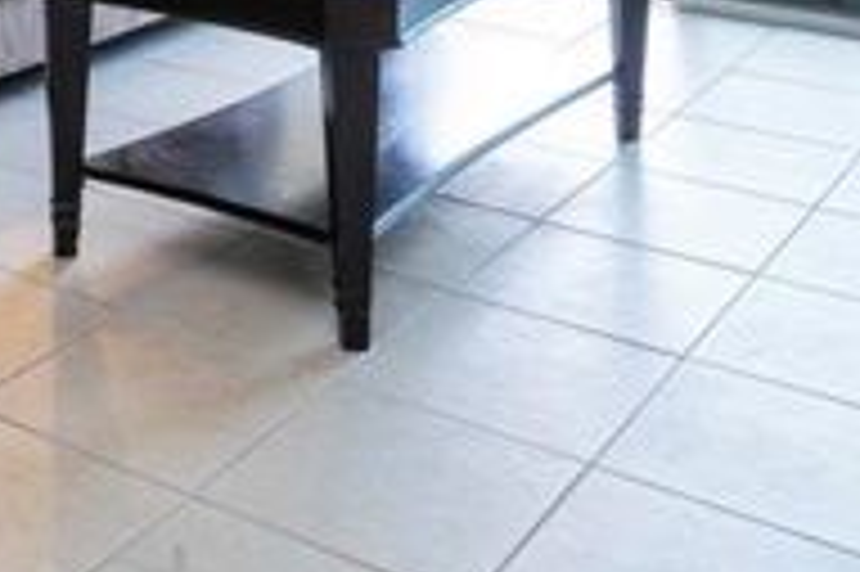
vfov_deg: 15.8
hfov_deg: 26.4
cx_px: 74
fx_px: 1766
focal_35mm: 74
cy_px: -439
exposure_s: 1/5
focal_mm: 20
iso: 1000
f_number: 22
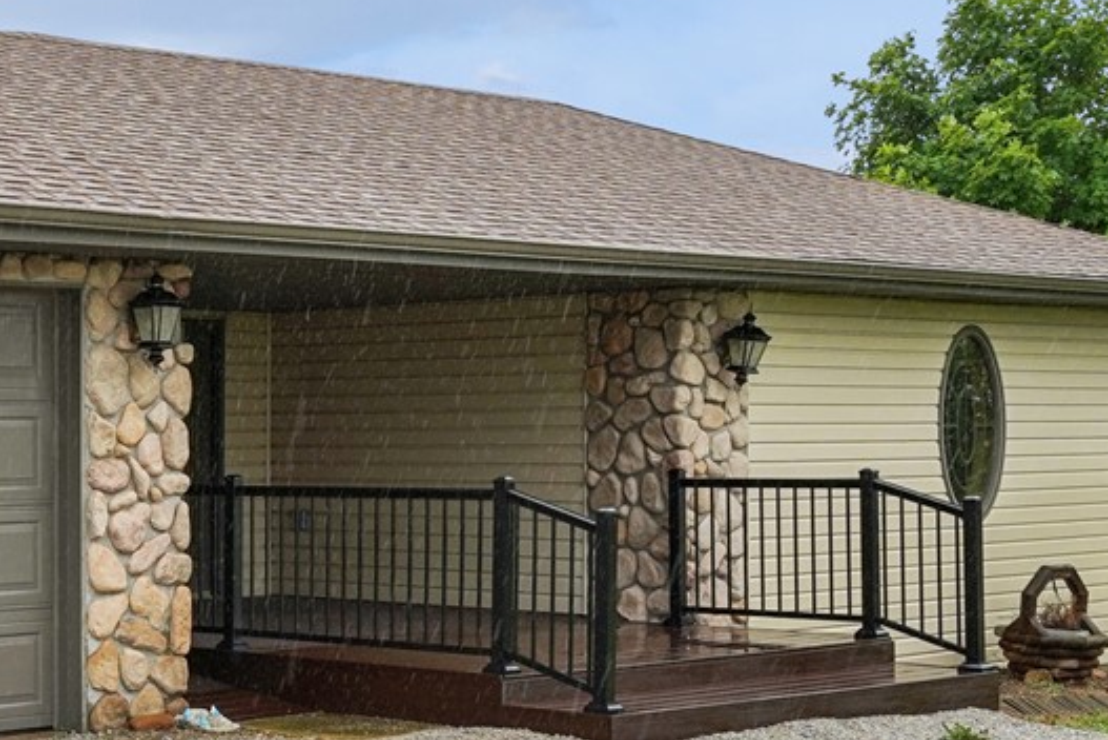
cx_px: -218
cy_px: 482
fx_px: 2279
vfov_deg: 18.4
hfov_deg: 24.7
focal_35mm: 74
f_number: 9
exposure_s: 1/250
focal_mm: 23
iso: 400
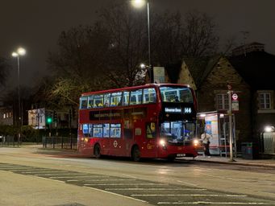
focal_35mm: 77
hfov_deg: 25.3
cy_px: 103
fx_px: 612
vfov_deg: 19.2
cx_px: 138
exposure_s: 1/12
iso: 800
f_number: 2.8
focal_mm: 9
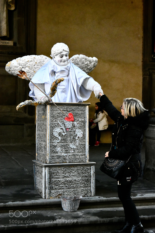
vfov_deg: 31.9
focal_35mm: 63
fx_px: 407
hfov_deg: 21.6
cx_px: 78
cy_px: 116
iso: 3200
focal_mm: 42
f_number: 11
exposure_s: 1/500
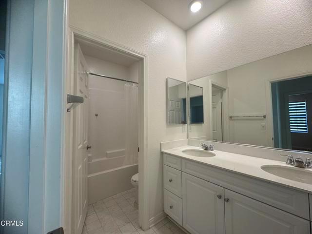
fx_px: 126
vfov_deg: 85.7
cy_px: 117
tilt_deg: +2.7
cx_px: 156
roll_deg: +0.3
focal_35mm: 14
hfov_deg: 102.1
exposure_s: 1/120
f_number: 2.2
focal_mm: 2.22
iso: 125
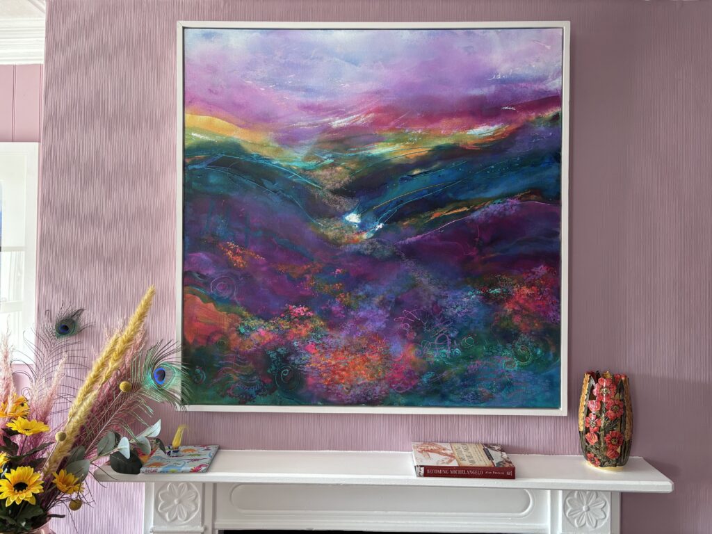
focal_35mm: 26
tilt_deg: +1.0
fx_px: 535
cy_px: 267
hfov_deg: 67.3
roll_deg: -1.4
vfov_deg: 53.1
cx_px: 356
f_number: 1.6
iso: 125
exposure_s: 1/90
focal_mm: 5.96
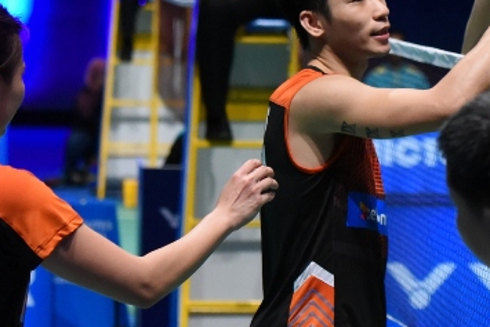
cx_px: 306
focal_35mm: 142
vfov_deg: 9.7
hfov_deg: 14.4
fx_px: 1933
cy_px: 207
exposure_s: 1/640
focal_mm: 70
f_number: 3.2
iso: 5000
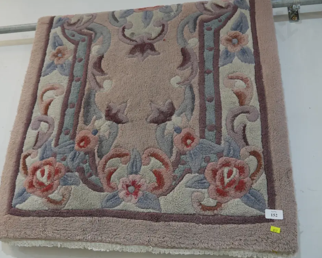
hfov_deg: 52.8
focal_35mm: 34
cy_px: 129
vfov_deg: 43.4
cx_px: 154
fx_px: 324
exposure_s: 1/60
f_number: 3.6
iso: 800
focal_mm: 16
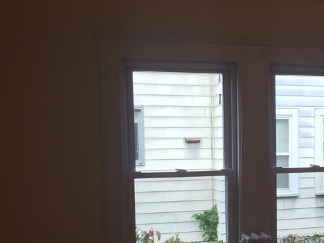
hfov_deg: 30.8
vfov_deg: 24.2
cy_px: 178
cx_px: 288
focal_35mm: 60
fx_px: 561
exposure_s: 1/120
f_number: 2.2
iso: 40
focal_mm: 4.15
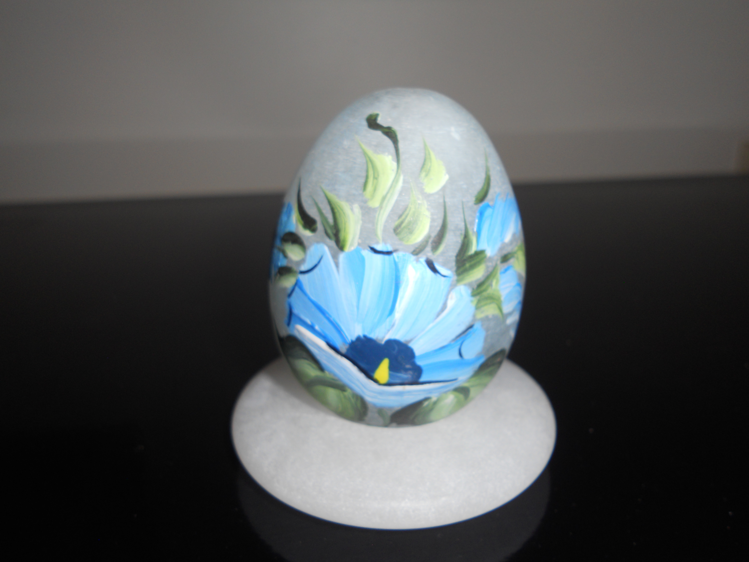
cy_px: 281
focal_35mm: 32
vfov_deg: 44.2
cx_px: 374
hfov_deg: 56.8
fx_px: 692
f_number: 8.8
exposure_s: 1/25
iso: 80
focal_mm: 5.8
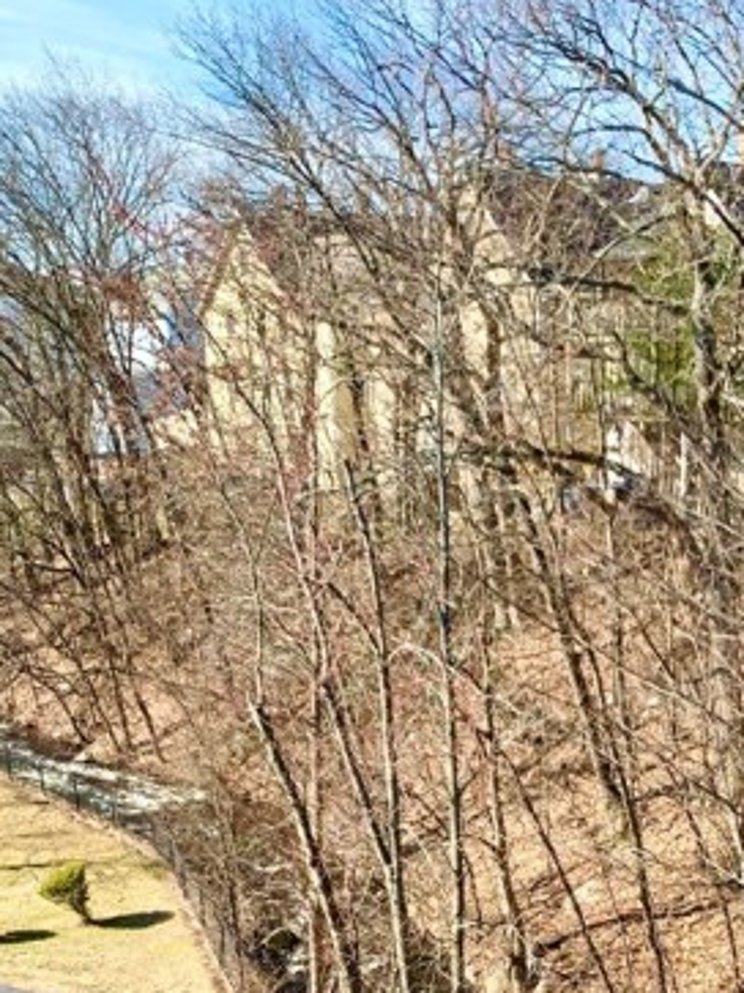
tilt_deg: -19.4
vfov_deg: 32.6
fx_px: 1577
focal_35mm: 55
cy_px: 957
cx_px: 585
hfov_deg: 26.1
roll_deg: +1.2
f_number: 1.8
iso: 25
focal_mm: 4.25
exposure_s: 1/849
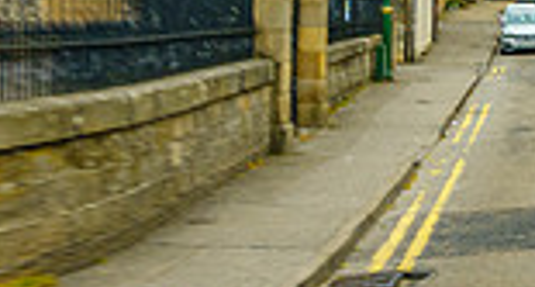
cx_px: 694
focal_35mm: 95
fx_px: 1332
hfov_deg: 20.7
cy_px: 11
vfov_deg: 12.2
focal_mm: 8.9
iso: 125
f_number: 7.1
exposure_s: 1/50
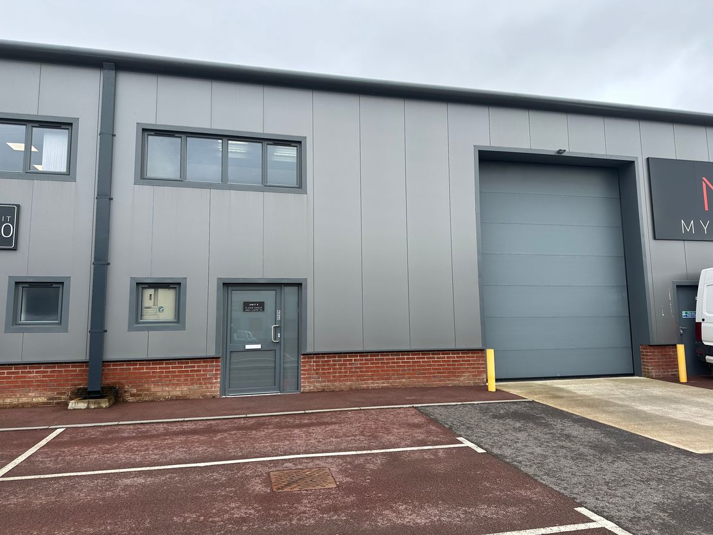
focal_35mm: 24
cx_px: 356
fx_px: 494
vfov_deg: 56.8
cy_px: 268
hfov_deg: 71.6
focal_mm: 6.86
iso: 80
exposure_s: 1/1183
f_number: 1.78
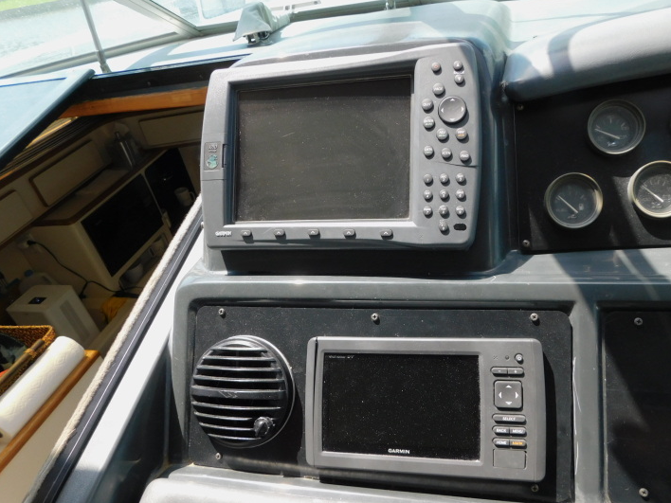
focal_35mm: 26
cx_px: 371
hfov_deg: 67.1
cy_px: 274
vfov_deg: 53.0
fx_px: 504
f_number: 3
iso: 125
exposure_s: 1/400
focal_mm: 4
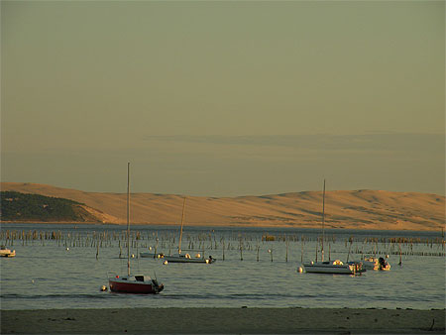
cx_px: 223
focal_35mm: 225
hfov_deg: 8.8
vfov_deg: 6.6
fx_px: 2900
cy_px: 168
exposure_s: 1/217
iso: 64
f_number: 5.6
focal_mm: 39.8
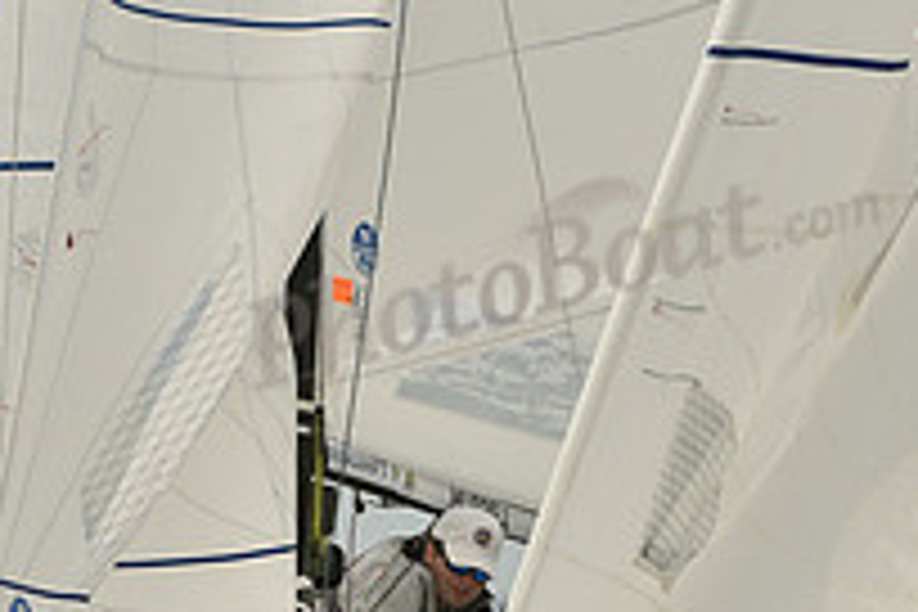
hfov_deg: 2.2
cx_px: 18
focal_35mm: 939
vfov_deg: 1.5
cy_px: 569
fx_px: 23943
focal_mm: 330
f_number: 6.3
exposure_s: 1/1600
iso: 320
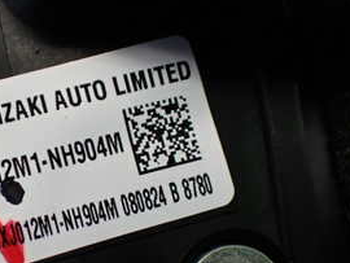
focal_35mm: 71
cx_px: 49
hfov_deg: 26.6
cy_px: 194
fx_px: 719
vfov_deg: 20.6
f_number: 2.4
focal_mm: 5.79
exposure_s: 1/125
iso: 250
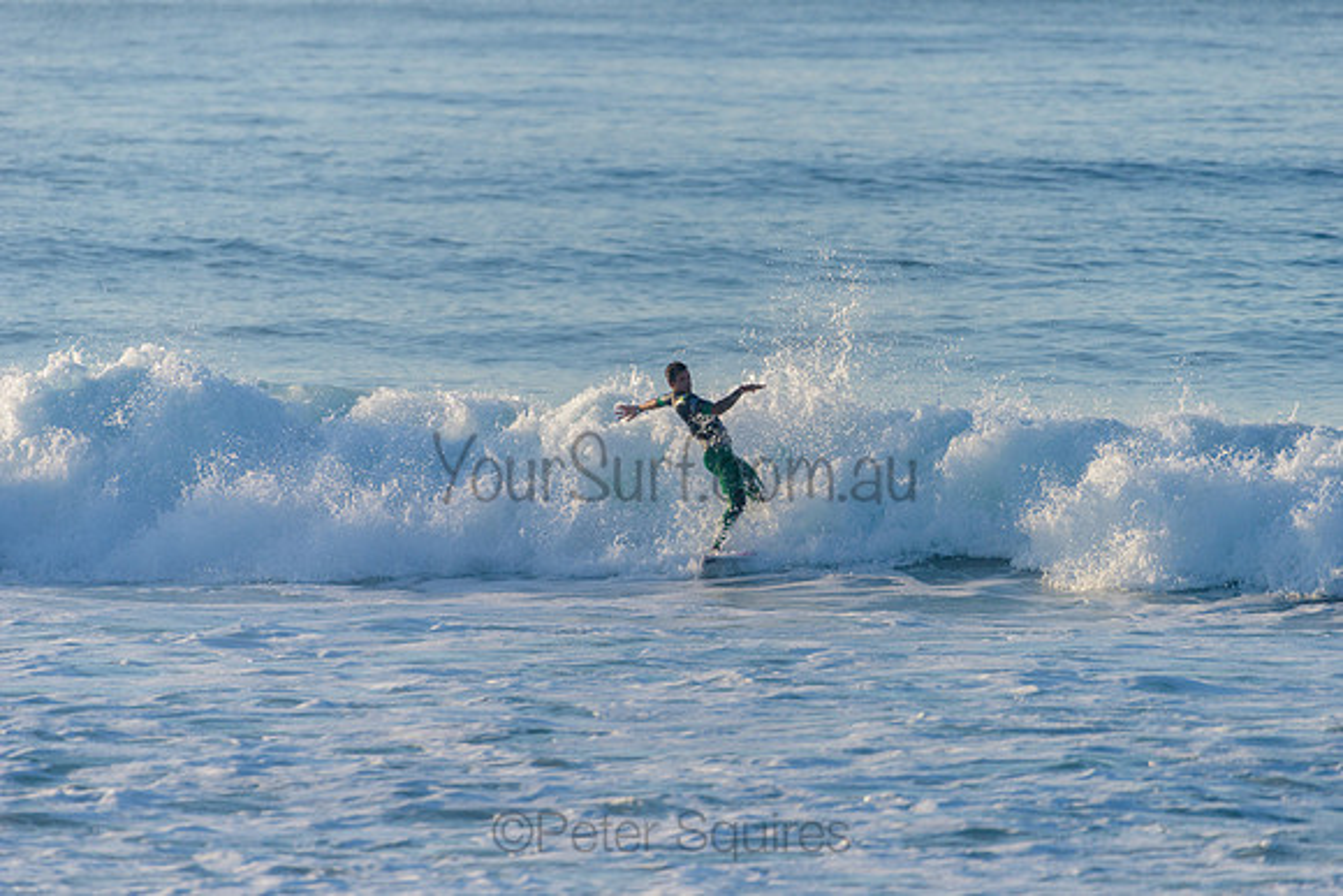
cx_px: 672
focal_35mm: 500
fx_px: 18660
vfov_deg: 2.8
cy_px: 448
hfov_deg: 4.1
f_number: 5.6
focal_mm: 500
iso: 250
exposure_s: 1/2000
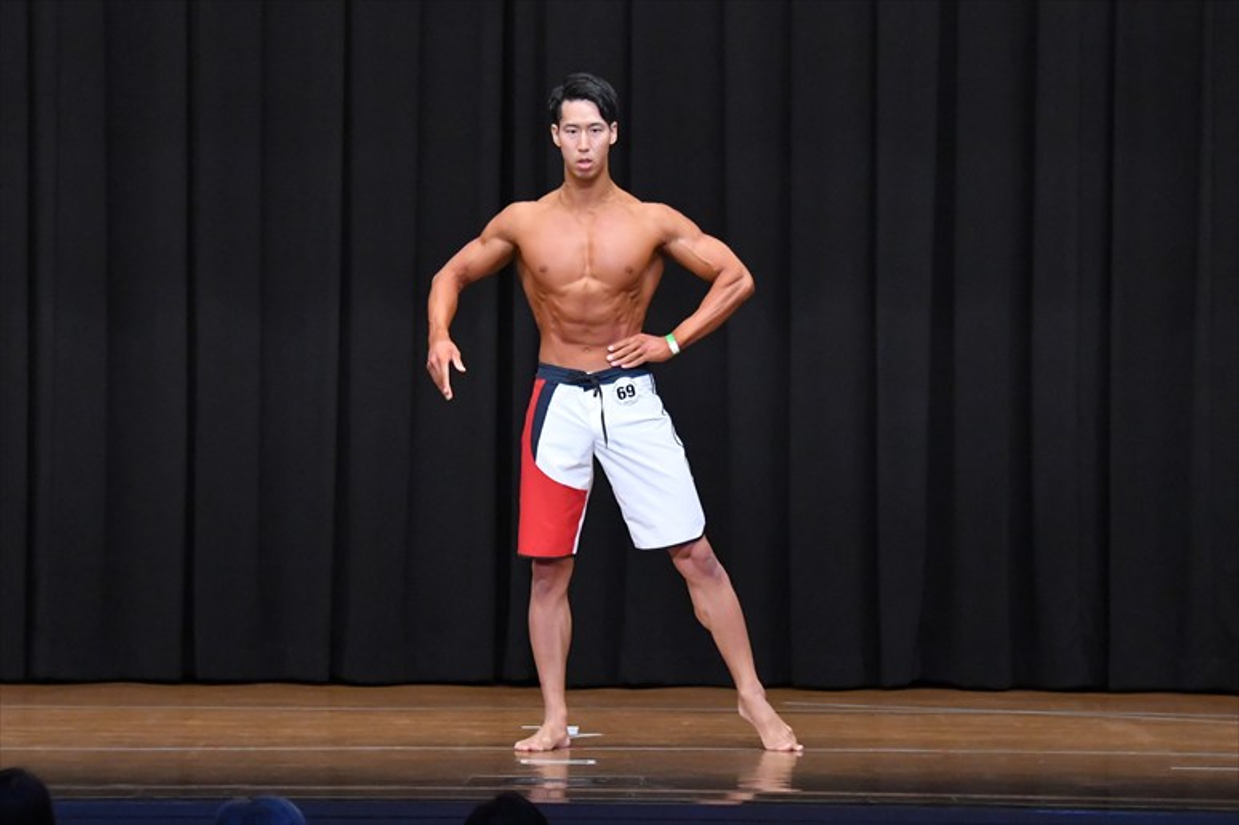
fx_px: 6949
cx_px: 620
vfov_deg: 6.8
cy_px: 412
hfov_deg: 10.2
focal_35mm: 202
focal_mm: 135
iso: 8000
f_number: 5.6
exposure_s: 1/400
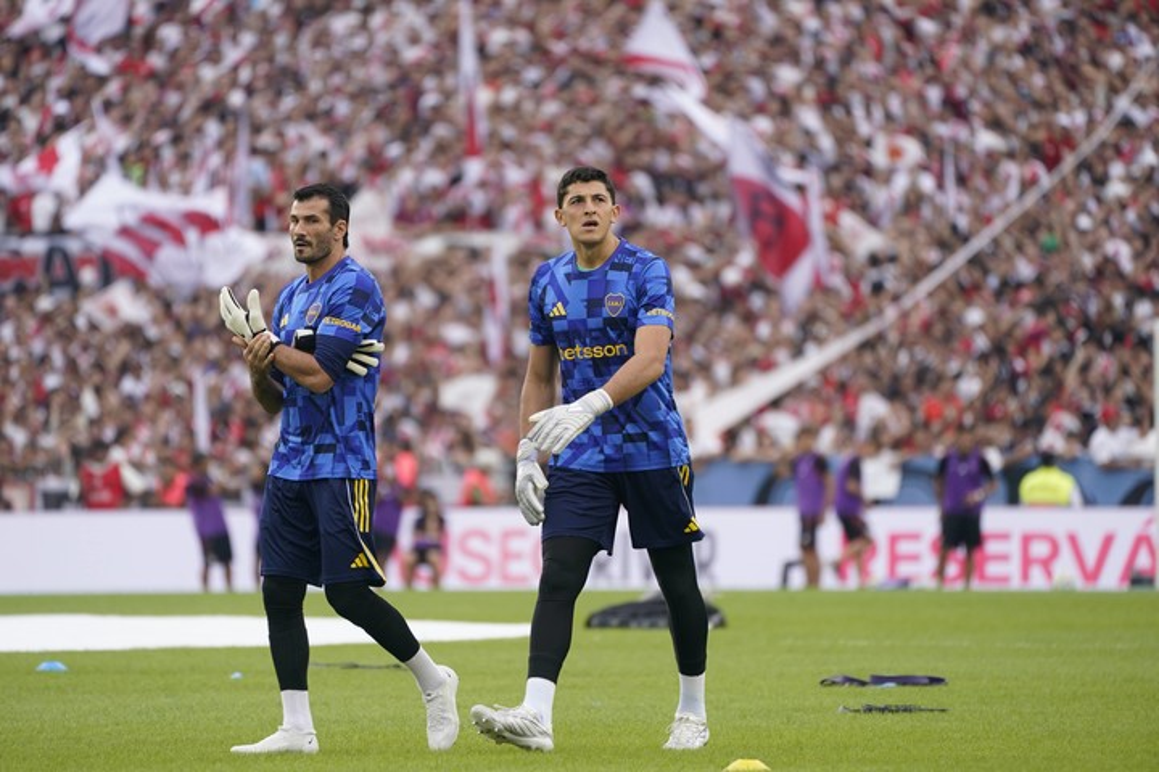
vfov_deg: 3.4
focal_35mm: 400
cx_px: 580
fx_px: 12877
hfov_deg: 5.2
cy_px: 386
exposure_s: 1/500
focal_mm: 400
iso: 500
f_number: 5.6
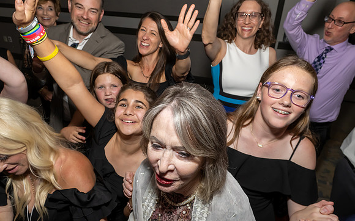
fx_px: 246
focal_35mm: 25
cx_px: 178
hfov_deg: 71.5
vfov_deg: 48.4
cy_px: 118
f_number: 8
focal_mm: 17
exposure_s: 1/250
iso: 1000
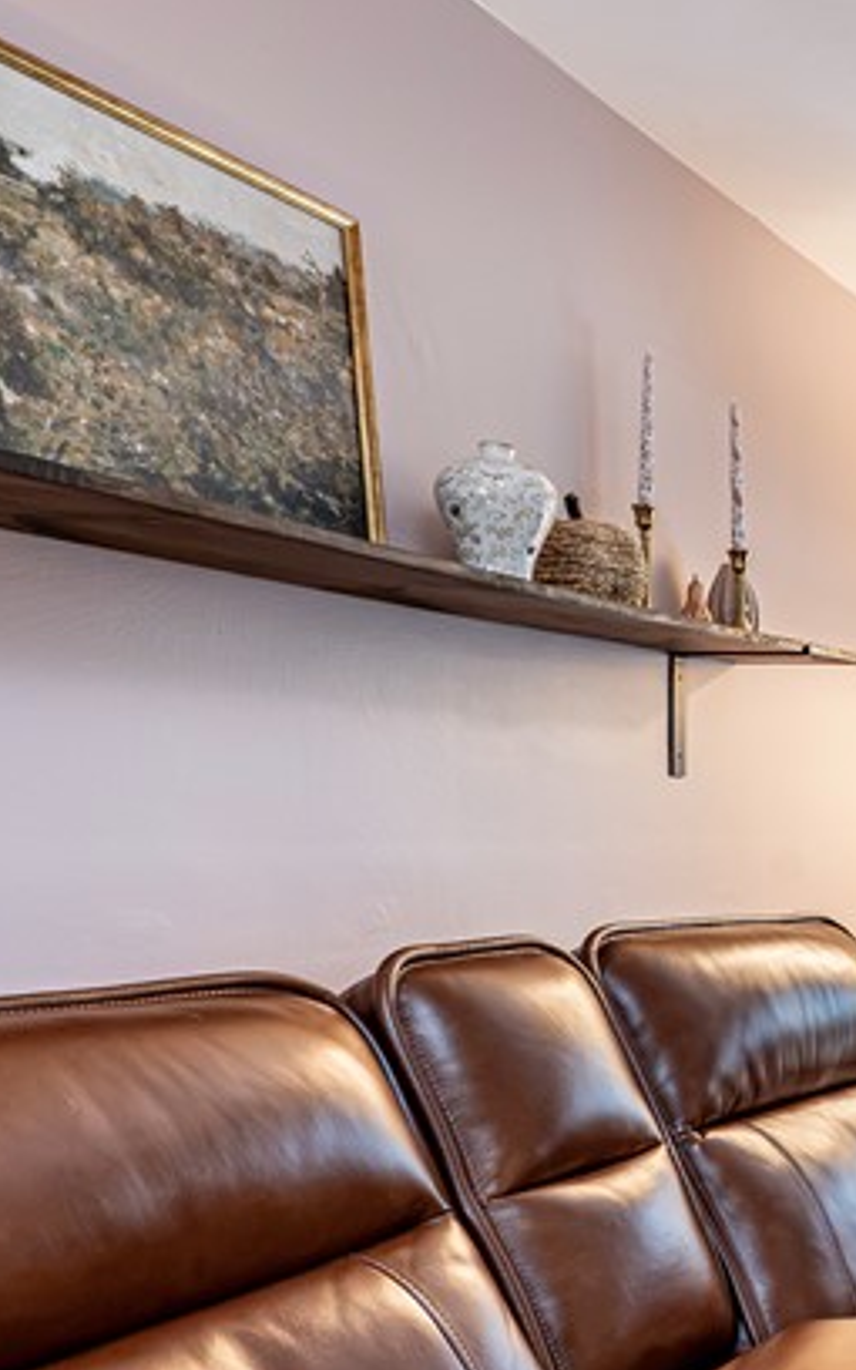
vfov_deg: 51.2
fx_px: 1418
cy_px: 828
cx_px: 1539
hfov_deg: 21.6
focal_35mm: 38
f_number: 8
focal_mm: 14
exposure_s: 1/50
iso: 2000
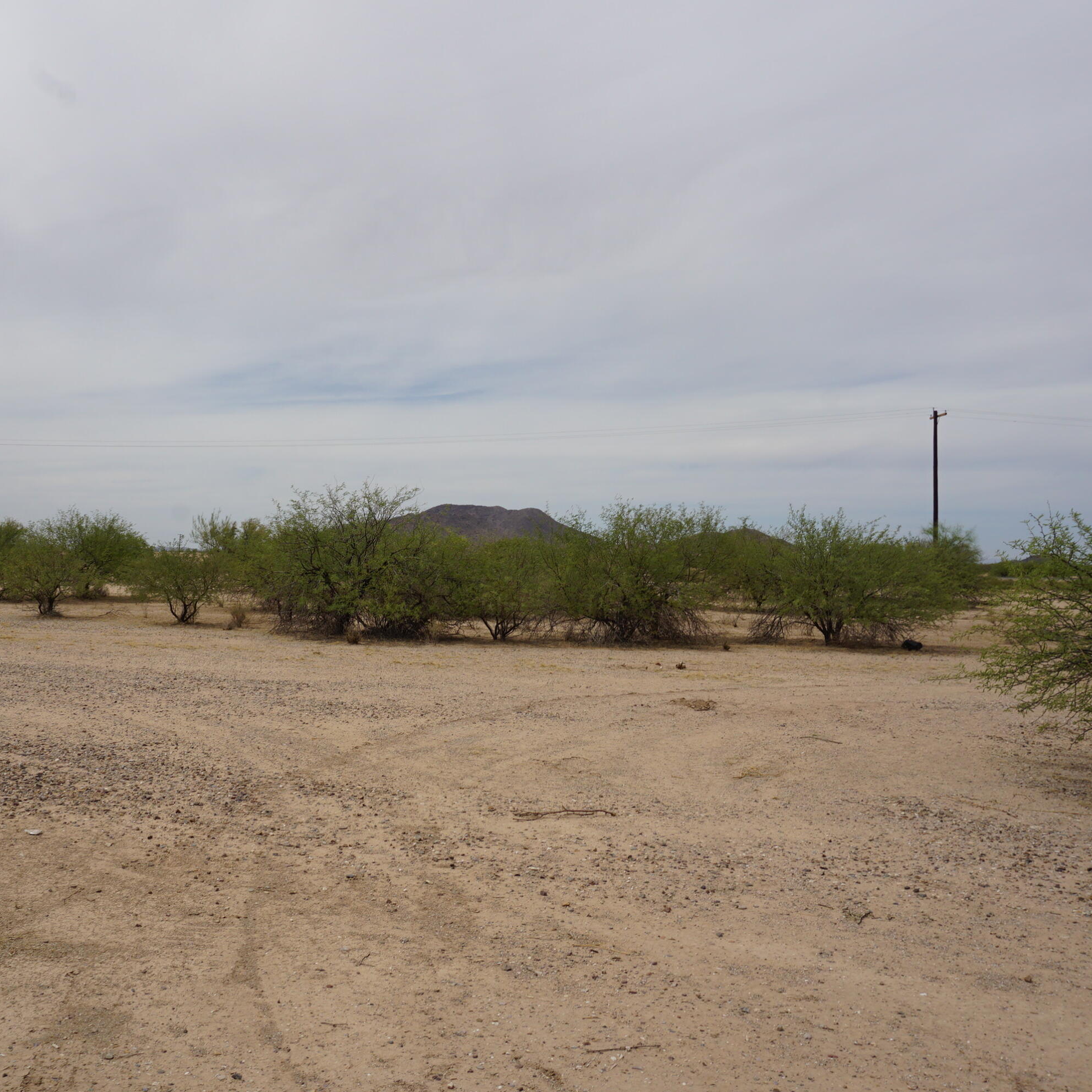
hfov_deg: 51.8
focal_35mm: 31
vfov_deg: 52.5
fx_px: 1106
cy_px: 543
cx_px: 386
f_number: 11
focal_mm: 16
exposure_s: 1/320
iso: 100
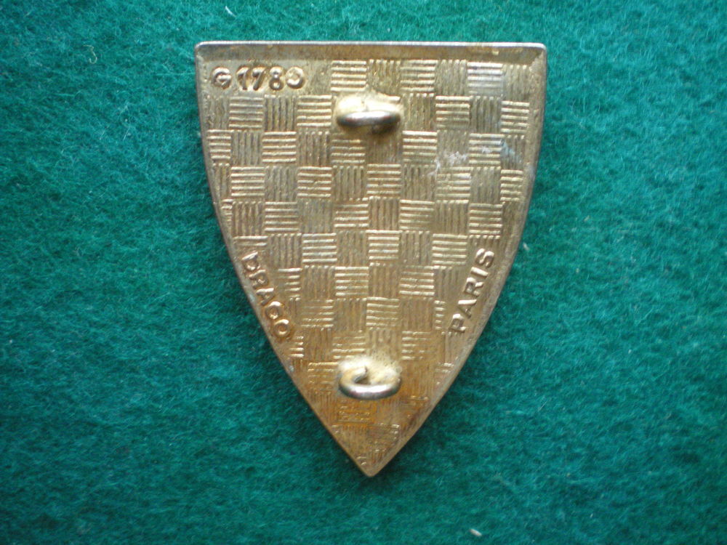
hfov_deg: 49.0
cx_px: 364
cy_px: 272
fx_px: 798
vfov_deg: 37.7
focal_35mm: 38
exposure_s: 1/15
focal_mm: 6.3
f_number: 3.1
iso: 400
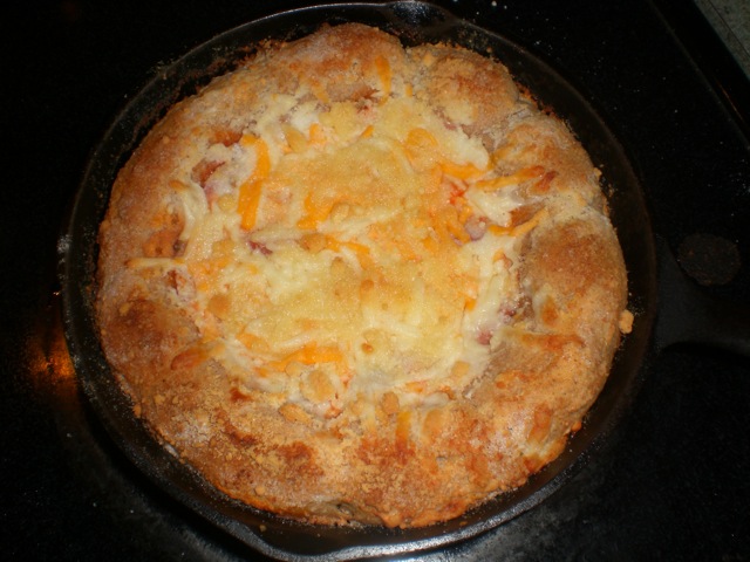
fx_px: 823
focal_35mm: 38
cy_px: 281
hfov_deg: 49.0
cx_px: 375
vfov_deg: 37.7
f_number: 4.4
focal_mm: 6.3
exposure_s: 1/60
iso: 50
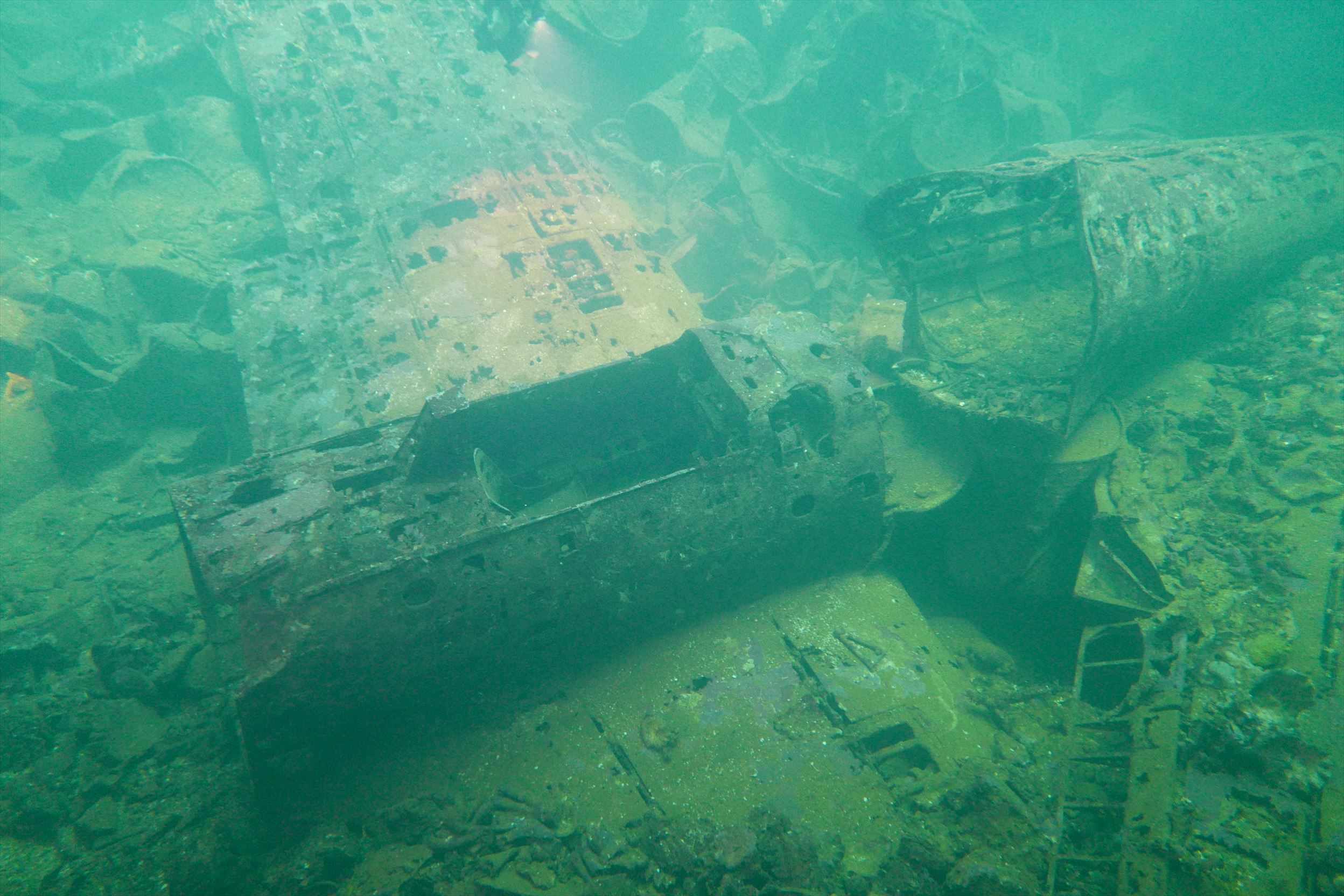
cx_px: 672
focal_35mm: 24
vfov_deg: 53.1
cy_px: 448
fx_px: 896
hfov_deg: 73.7
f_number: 1.7
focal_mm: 10.9
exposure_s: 1/60
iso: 640
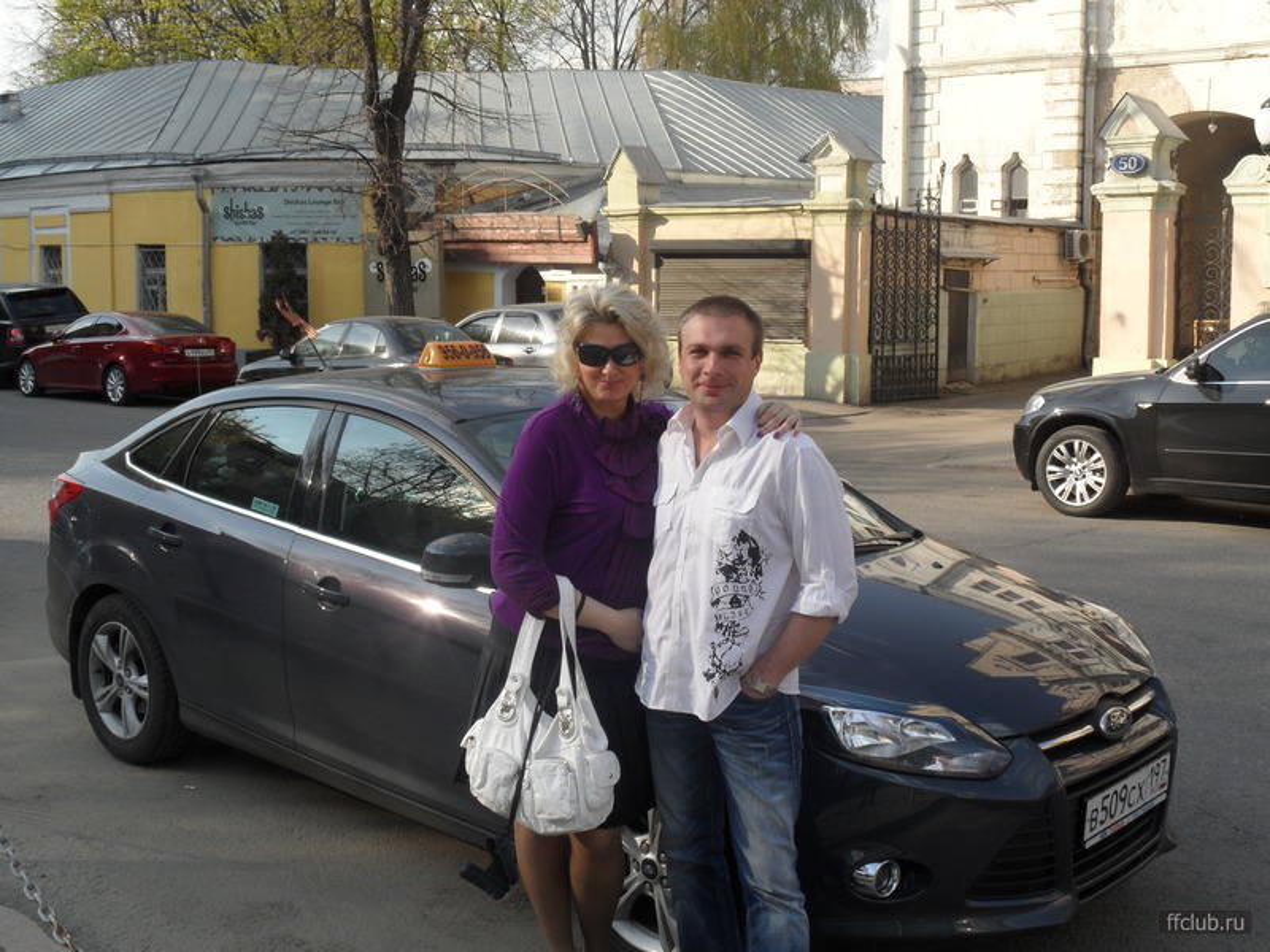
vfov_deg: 36.0
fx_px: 1468
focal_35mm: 40
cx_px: 635
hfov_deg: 46.8
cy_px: 476
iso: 80
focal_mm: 6.5
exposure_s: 1/180
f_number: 5.2
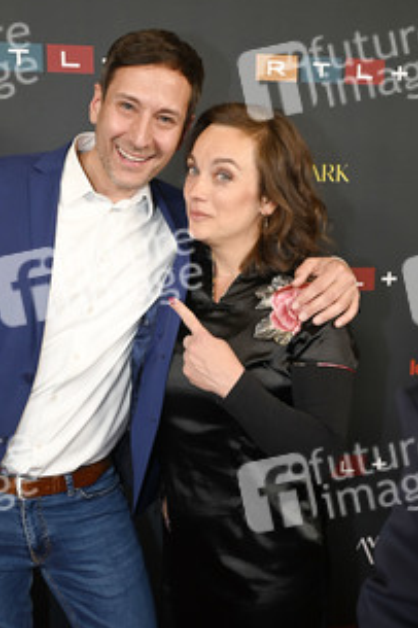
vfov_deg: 46.1
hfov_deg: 31.7
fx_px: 732
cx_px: 156
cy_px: 381
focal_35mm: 42
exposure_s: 1/160
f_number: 6.3
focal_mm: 32
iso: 1250
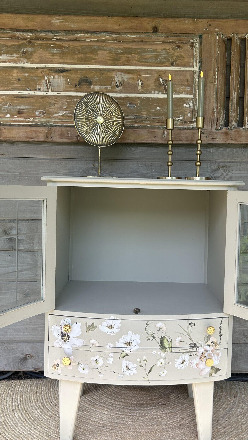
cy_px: 207
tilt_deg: -2.5
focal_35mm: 34
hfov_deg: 34.6
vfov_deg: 58.0
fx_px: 397
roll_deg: -2.3
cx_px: 143
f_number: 1.5
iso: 50
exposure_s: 1/1344
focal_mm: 5.7
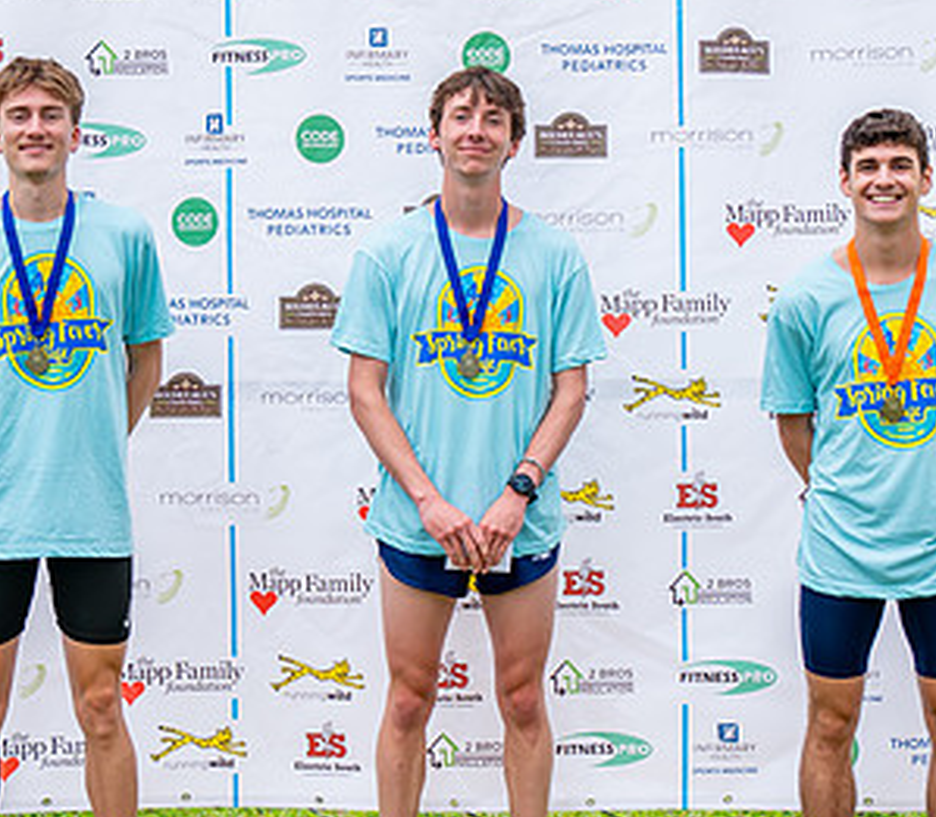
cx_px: 527
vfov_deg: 18.8
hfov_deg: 21.5
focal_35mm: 86
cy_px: 351
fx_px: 2469
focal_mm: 38
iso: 320
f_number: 2.8
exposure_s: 1/1250
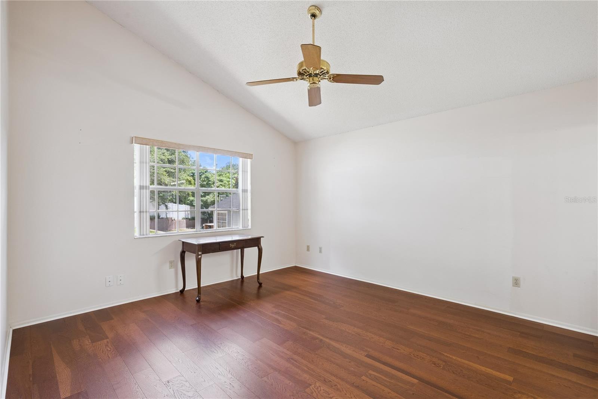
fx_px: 266
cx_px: 299
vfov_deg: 73.8
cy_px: 200
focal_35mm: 16
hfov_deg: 96.7
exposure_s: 1/50
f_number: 9
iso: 400
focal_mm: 16
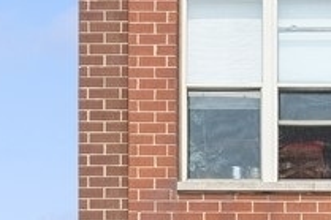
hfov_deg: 7.7
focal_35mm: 253
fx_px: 2324
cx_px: 711
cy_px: 435
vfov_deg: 5.3
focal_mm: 33
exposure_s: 1/1250
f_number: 8
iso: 320
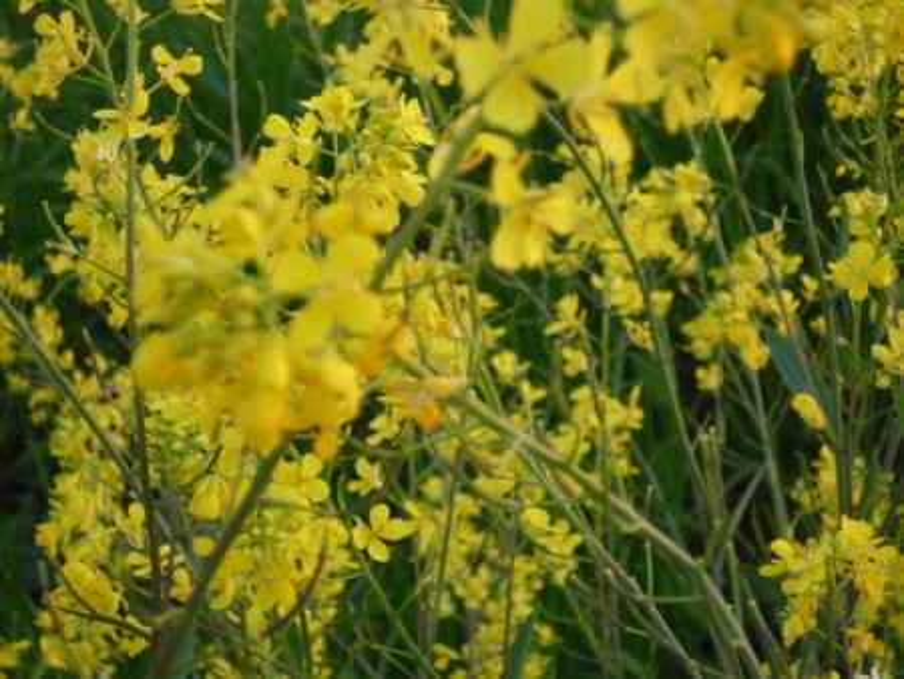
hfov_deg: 22.7
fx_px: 2247
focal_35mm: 86
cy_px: 340
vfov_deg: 17.2
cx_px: 452
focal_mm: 15.2
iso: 800
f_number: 5.5
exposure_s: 1/60
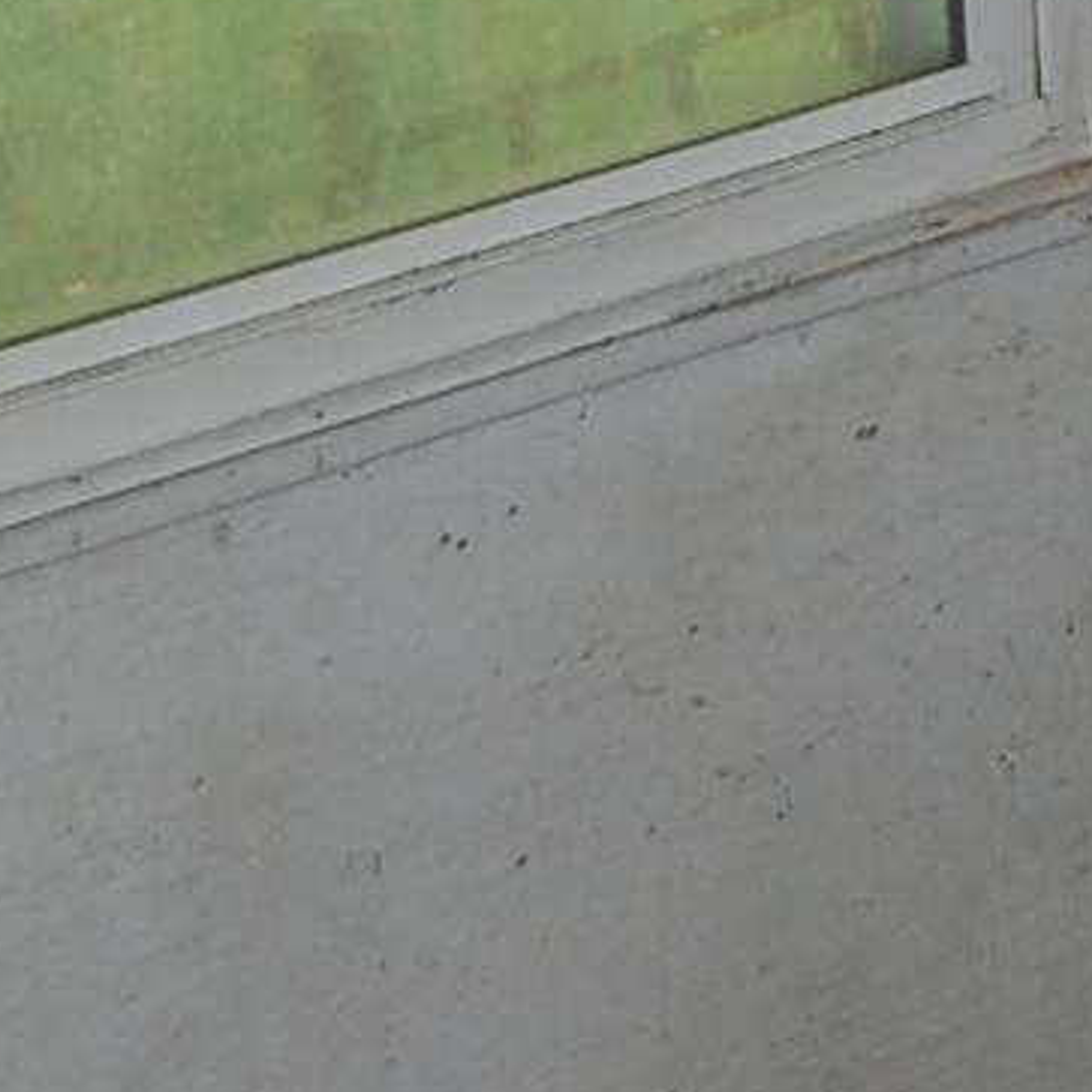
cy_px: -695
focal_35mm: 190
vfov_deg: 8.9
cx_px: 2118
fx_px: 6781
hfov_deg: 8.7
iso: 400
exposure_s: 1/125
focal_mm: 18
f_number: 3.5
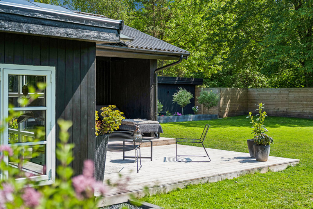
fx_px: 417
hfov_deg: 41.1
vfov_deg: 28.1
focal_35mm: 48
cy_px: 104
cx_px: 156
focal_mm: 48
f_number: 2.8
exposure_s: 1/6400
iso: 400
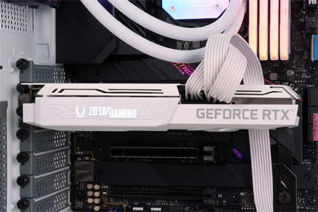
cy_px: 106
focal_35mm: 93
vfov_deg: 14.7
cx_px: 159
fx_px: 821
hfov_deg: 21.9
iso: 200
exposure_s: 1/3
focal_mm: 62
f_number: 22
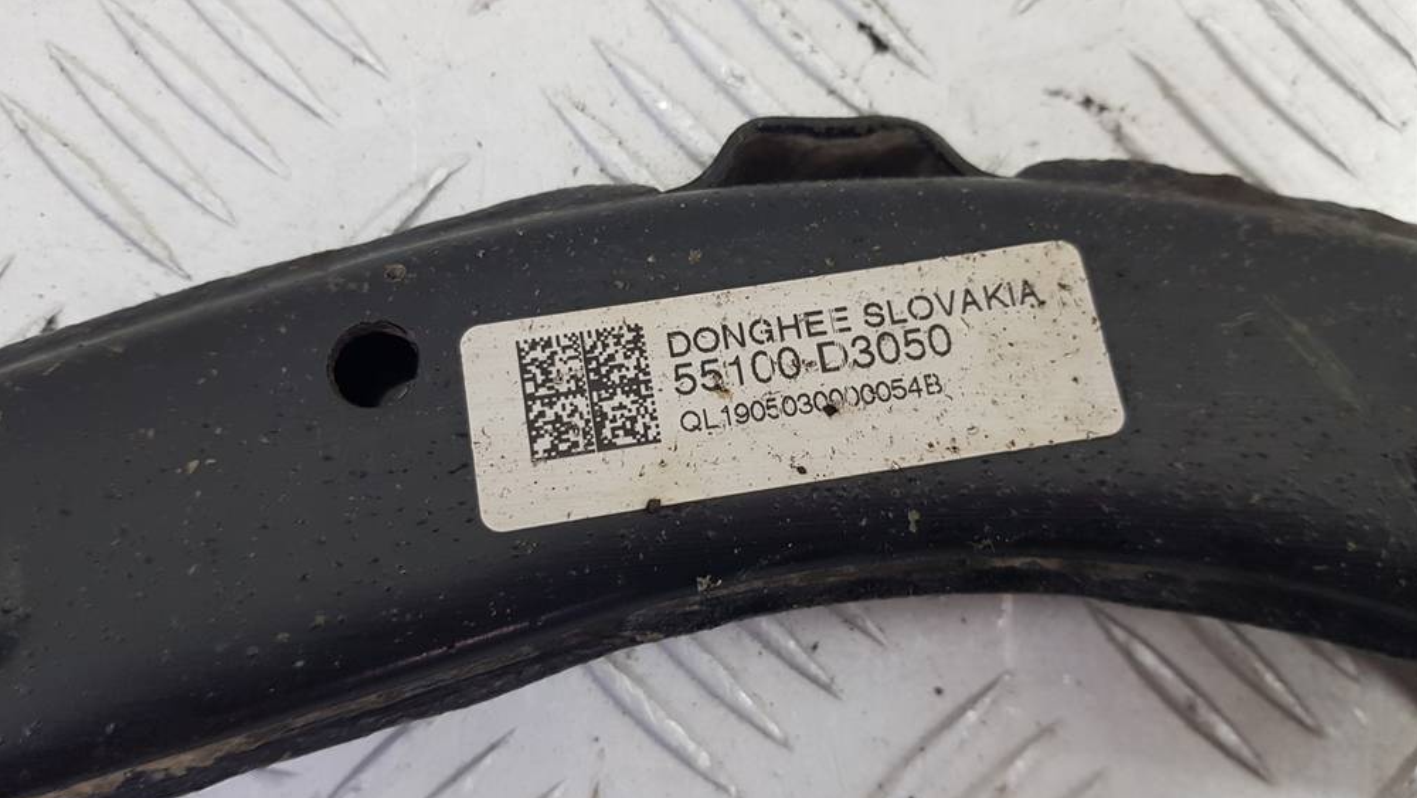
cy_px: 405
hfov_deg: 66.1
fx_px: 1090
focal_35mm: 29
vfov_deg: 40.2
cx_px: 700
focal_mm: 4.2
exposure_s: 1/50
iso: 80
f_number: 1.7
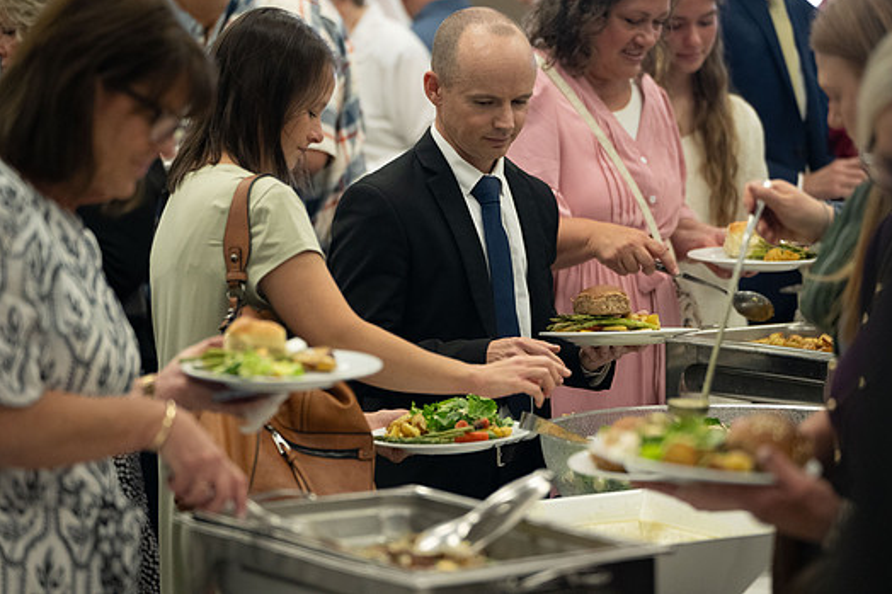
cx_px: 424
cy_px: 266
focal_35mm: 144
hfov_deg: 14.3
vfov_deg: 9.5
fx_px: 3567
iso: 2500
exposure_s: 1/250
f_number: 2.8
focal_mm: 130
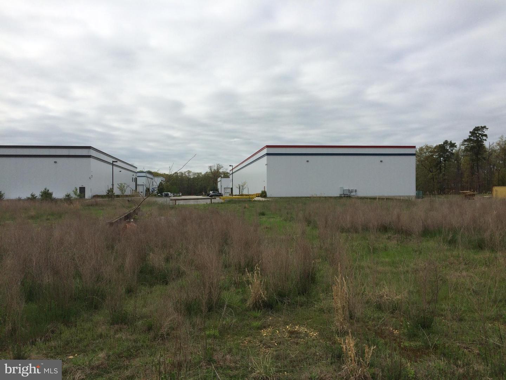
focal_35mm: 29
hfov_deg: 61.7
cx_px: 253
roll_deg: -0.7
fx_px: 424
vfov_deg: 48.2
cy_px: 190
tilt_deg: +1.4
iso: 32
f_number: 2.2
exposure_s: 1/3425
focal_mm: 4.15
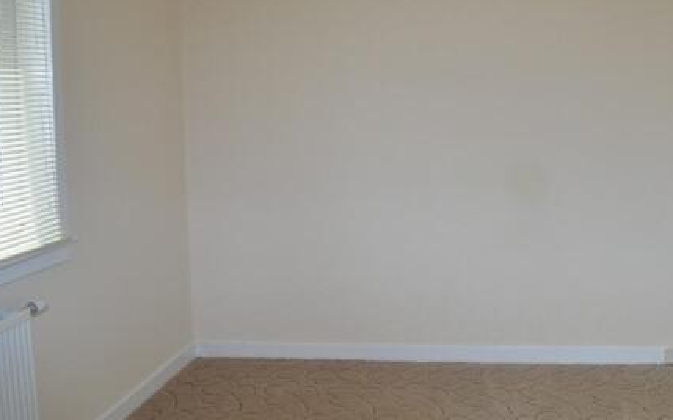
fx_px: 770
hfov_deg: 46.2
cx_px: 467
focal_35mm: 42
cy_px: 160
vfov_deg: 30.4
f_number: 5.6
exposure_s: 1/125
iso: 280
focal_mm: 18
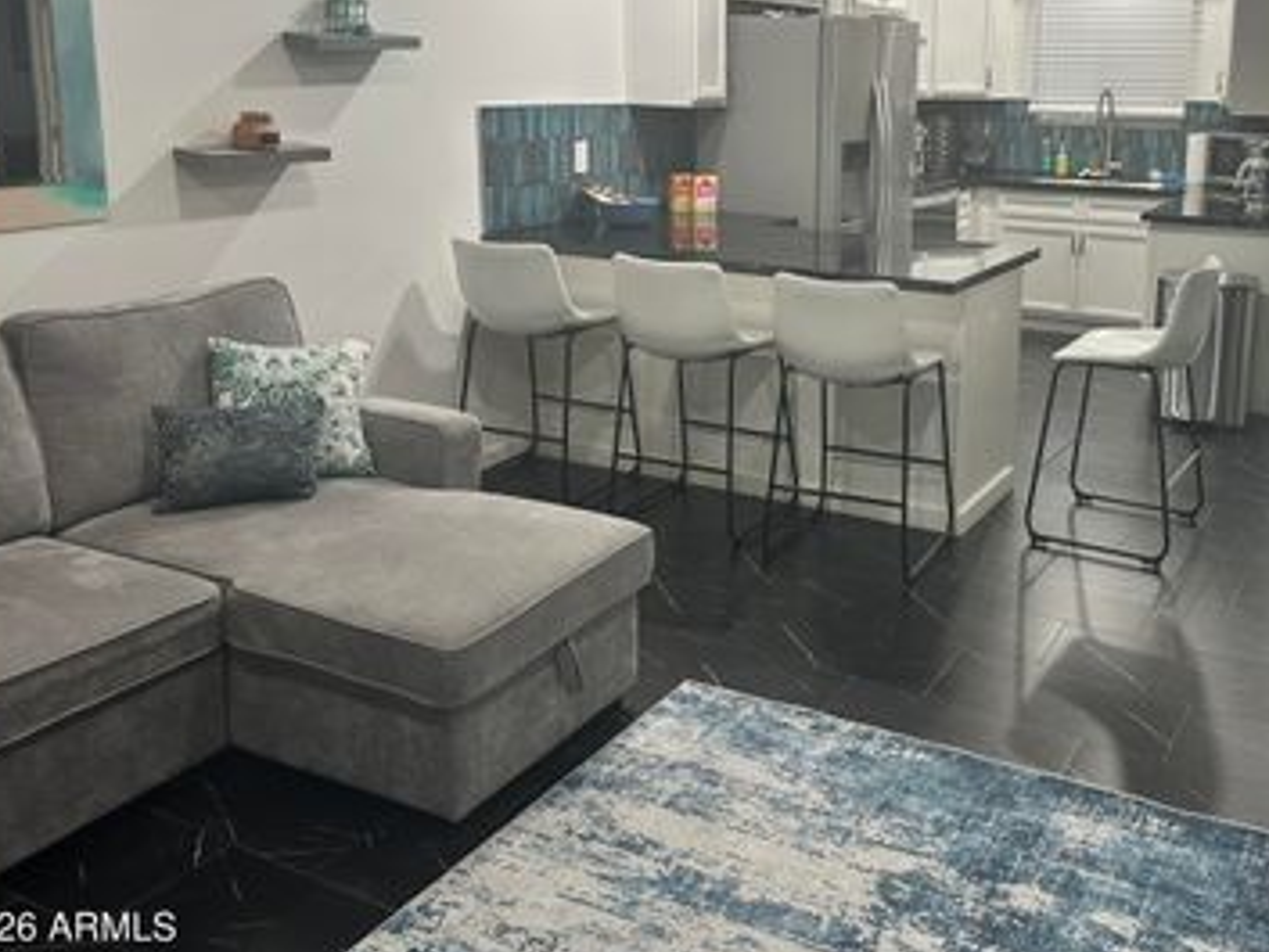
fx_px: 1247
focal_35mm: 34
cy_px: 314
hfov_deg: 52.9
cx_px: 848
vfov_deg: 41.3
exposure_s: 1/60
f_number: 1.78
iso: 160
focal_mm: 6.86
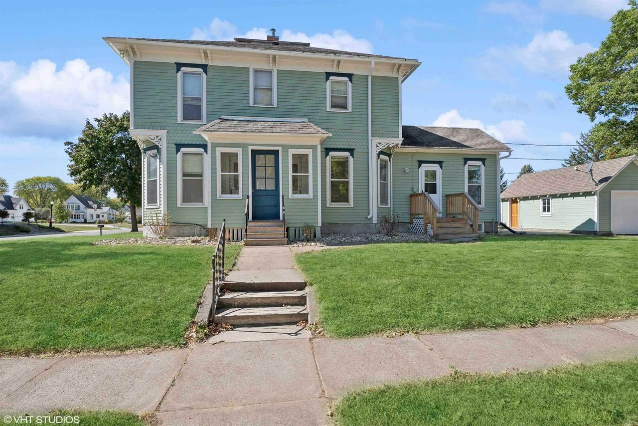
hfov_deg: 91.6
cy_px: 213
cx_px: 319
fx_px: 310
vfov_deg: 68.9
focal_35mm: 18
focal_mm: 17.5
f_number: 8
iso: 200
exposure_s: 1/640
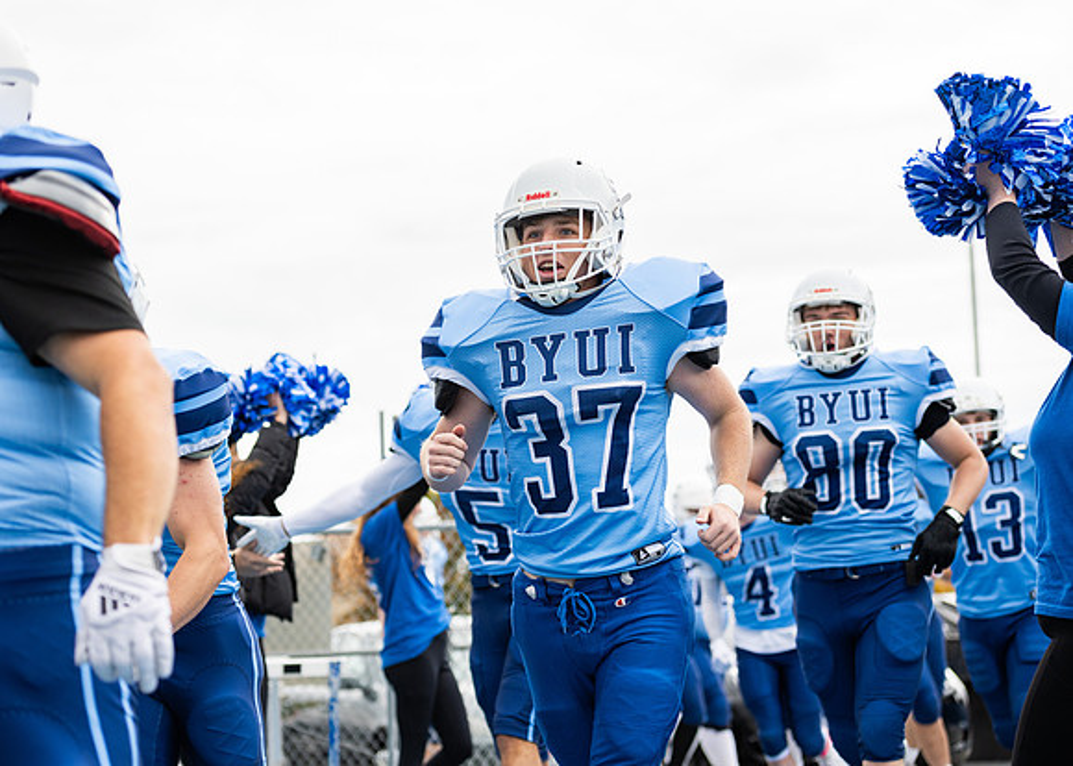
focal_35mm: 79
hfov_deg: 25.2
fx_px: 2397
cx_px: 457
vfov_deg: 18.2
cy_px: 355
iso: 125
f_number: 2.8
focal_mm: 70
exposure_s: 1/1250
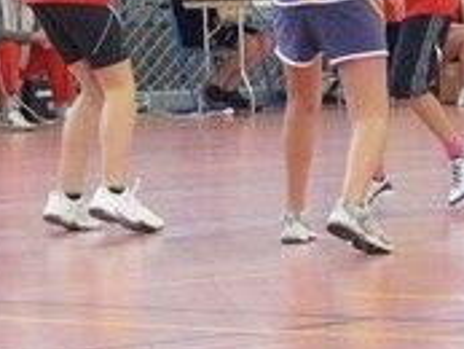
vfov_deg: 4.7
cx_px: 113
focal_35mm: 315
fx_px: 4225
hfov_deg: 6.3
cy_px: -28
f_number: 3.2
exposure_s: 1/160
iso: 800
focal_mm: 21.6
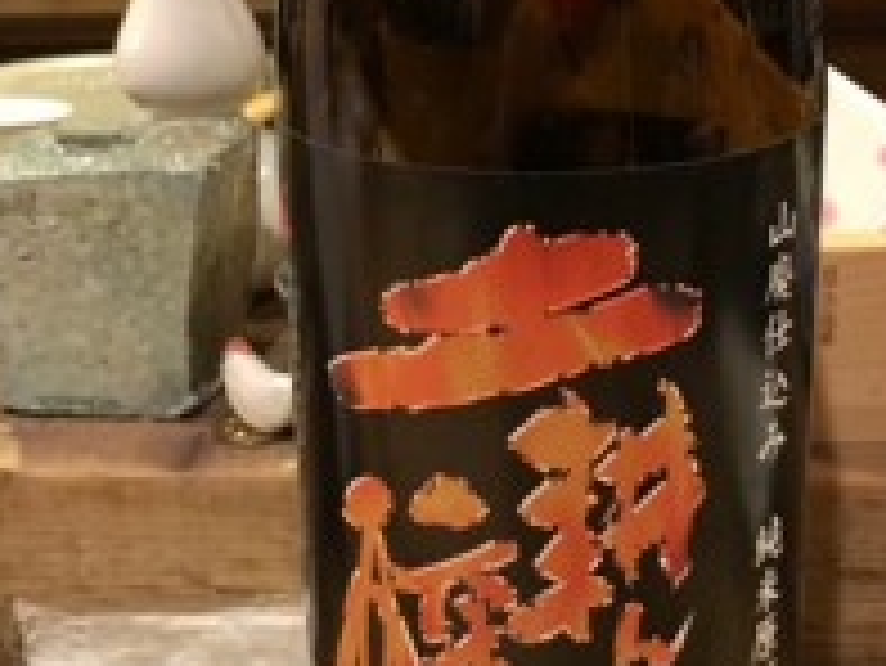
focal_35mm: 64
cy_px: 261
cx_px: 472
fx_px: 1639
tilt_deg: -21.0
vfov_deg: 22.9
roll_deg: +1.0
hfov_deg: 30.2
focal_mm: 3.99
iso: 100
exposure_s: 1/6
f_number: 1.8
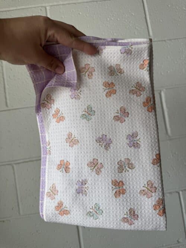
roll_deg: +9.3
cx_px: 93
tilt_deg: +3.1
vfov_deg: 71.6
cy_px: 124
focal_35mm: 24
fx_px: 172
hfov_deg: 56.8
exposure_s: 1/164
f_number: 1.78
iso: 64
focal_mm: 6.76
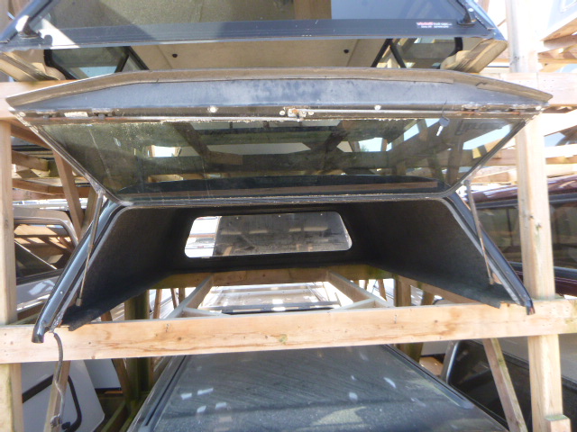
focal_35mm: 25
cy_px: 216
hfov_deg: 69.4
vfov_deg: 54.9
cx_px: 288
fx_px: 417
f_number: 3.9
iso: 200
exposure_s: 1/60
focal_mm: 4.5
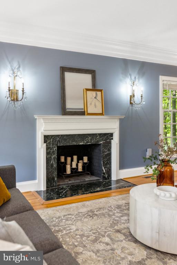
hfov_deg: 43.7
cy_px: 132
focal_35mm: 30
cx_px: 88
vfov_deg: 61.9
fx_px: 221
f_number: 3.2
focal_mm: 30
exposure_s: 1/125
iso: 1600
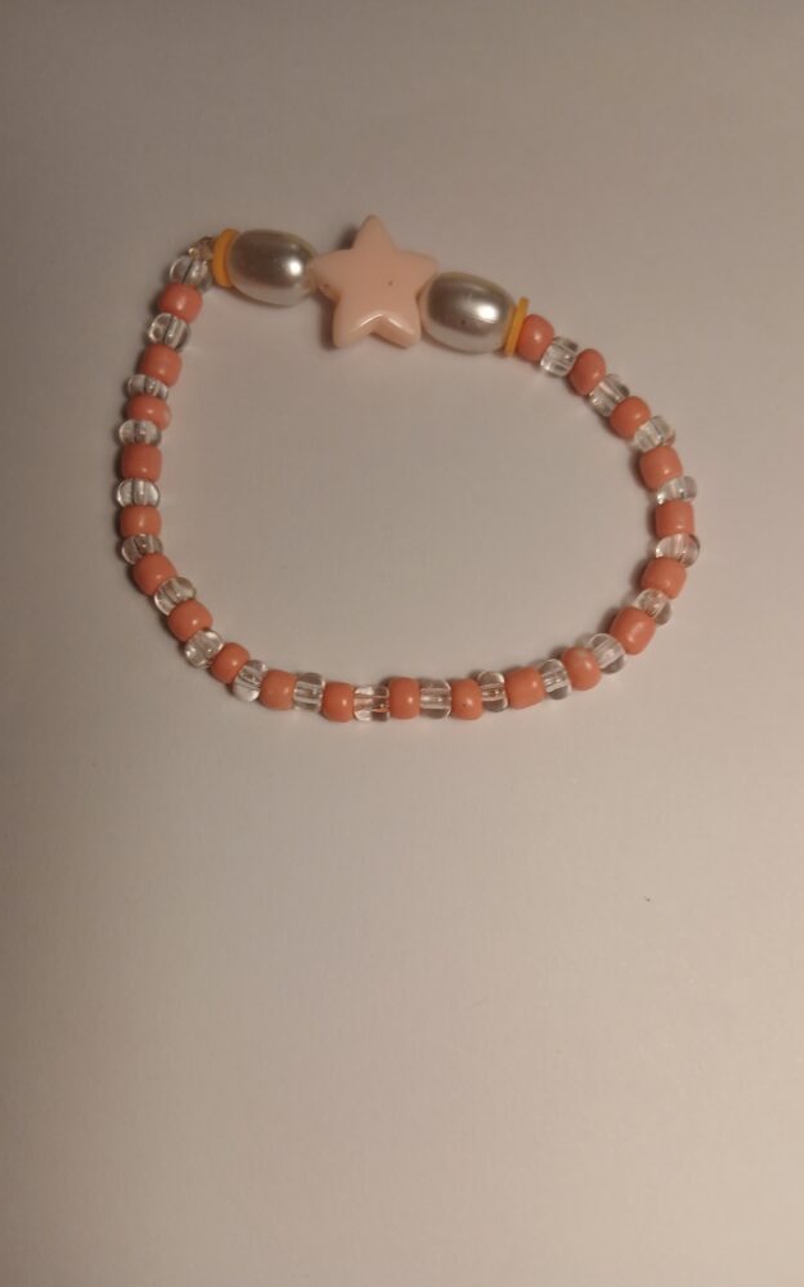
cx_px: 411
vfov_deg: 66.5
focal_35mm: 28
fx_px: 982
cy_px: 651
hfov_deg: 44.5
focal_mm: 3.98
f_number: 1.8
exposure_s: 1/50
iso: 50
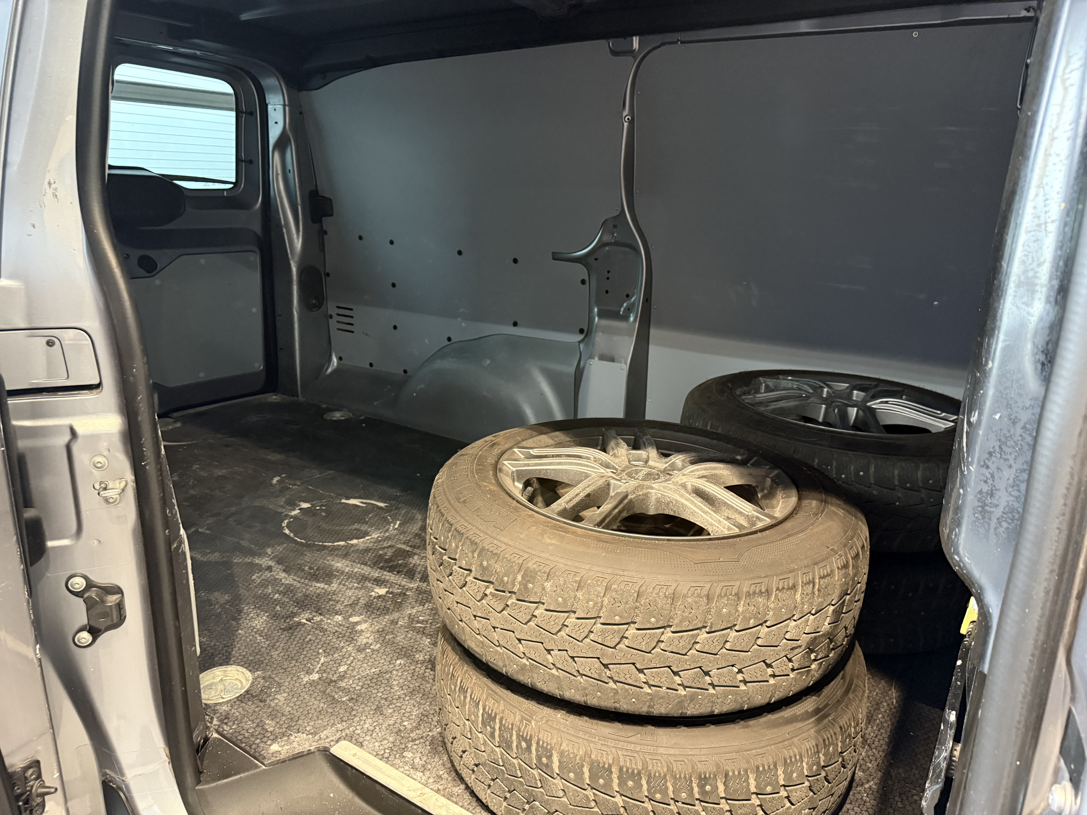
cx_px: 544
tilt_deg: -15.4
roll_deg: -0.7
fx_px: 754
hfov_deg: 71.6
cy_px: 408
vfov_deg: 56.8
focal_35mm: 24
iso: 800
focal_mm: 6.76
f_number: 1.78
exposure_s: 1/50
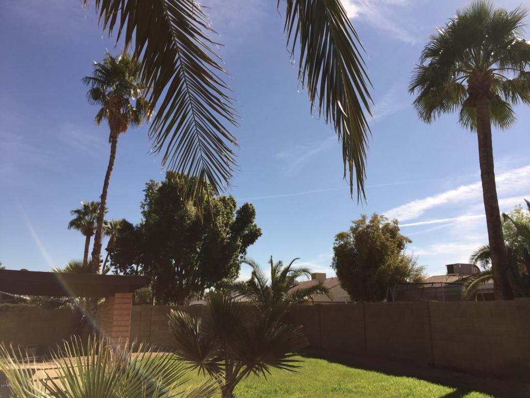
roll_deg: -1.3
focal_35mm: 29
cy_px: 199
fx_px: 444
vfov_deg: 48.2
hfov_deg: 61.7
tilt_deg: +13.0
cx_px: 265
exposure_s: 1/2639
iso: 32
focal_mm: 4.15
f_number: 2.2
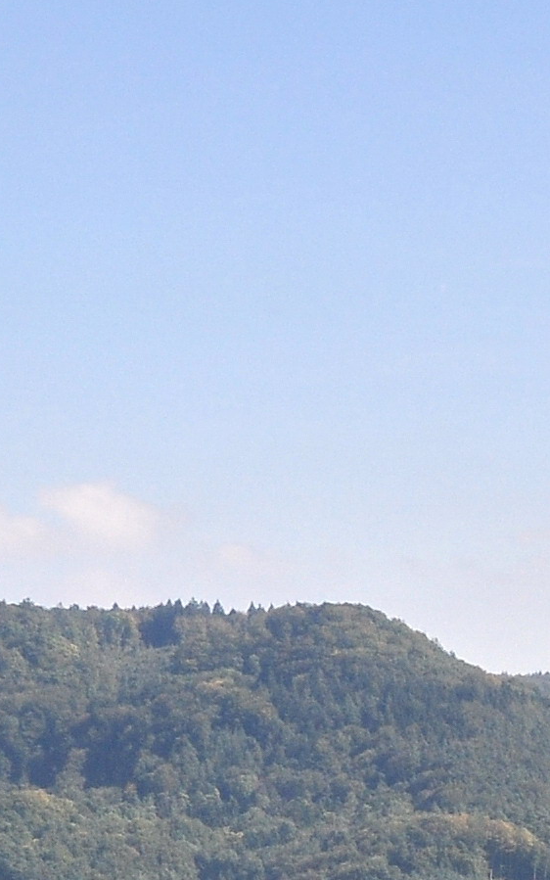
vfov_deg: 9.9
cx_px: 1147
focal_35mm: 204
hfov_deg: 6.2
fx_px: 4892
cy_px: 1358
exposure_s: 1/640
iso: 200
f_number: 8
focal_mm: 28
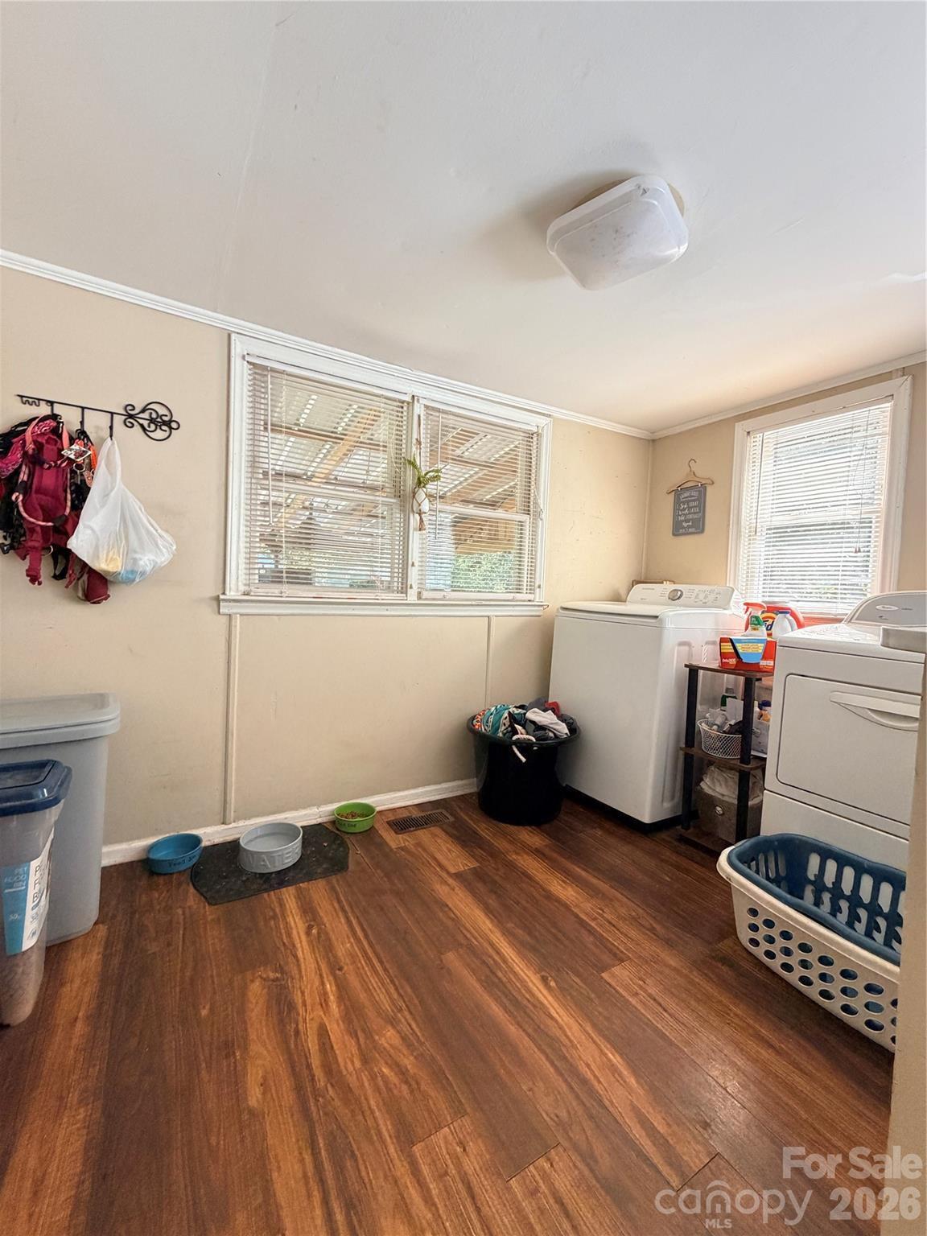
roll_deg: -1.9
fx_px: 500
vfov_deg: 102.1
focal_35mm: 14
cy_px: 618
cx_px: 464
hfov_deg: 85.7
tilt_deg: -4.0
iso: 320
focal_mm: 2.22
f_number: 2.2
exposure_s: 1/102
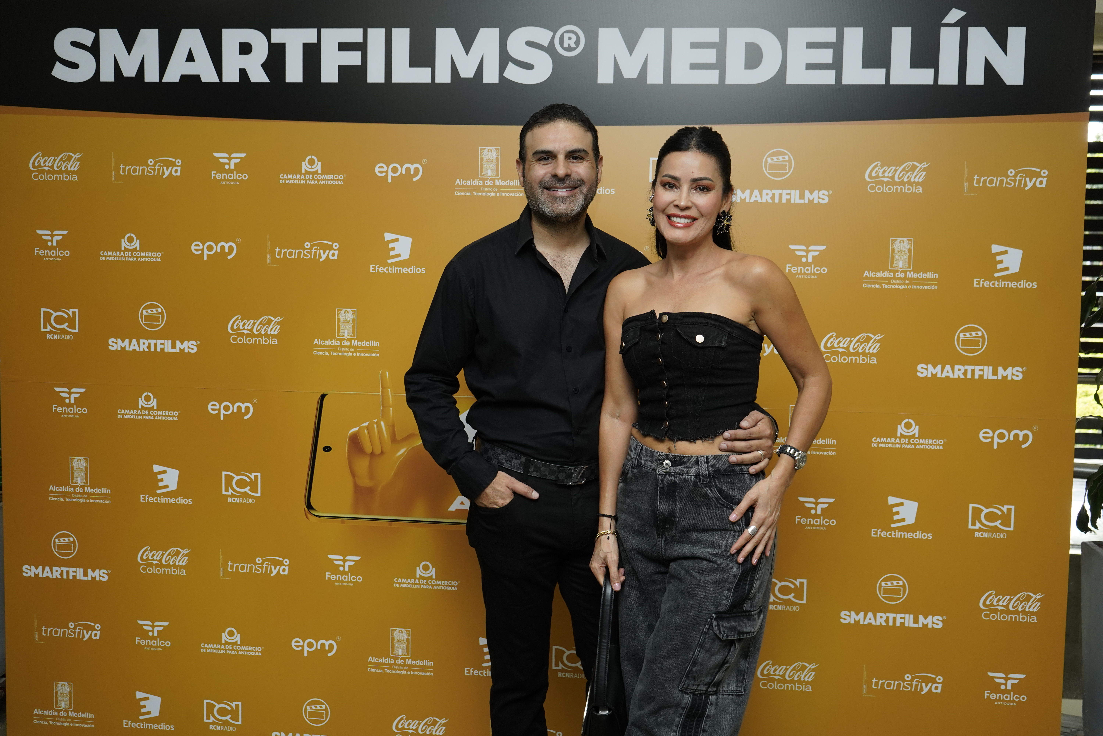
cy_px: 368
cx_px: 552
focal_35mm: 37
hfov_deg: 51.9
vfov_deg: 35.9
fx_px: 1134
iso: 1000
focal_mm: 37
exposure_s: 1/250
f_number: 5.6
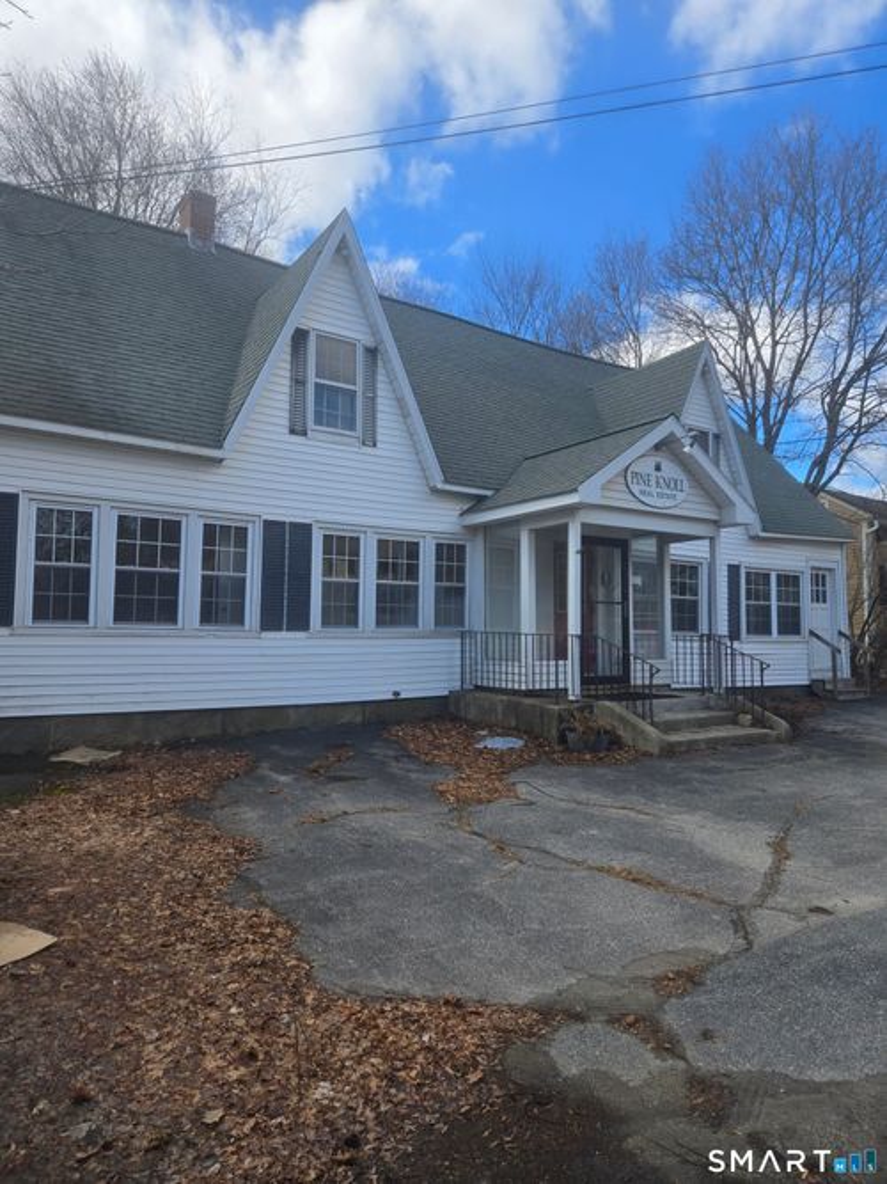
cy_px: 592
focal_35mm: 23
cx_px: 444
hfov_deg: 58.9
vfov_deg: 73.9
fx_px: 786
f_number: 1.8
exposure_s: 1/1081
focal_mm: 5.4
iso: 25
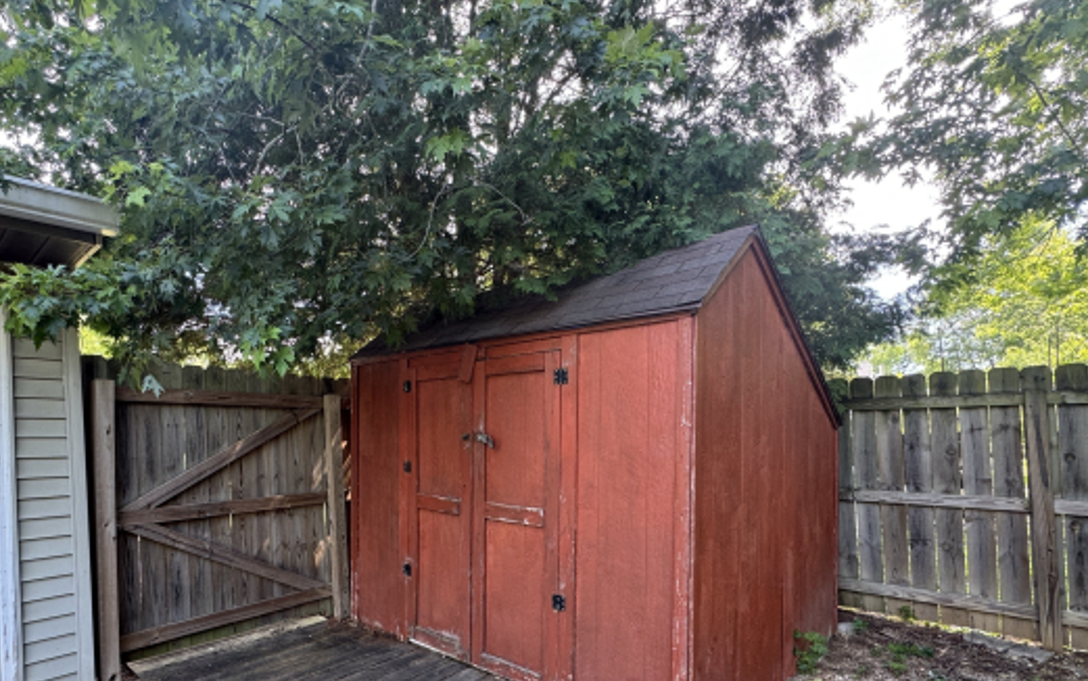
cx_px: 437
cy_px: 435
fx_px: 564
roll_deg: +2.8
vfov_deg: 61.2
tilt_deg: +0.7
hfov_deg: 86.9
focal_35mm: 19
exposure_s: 1/99
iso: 125
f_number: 2.2
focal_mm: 2.22
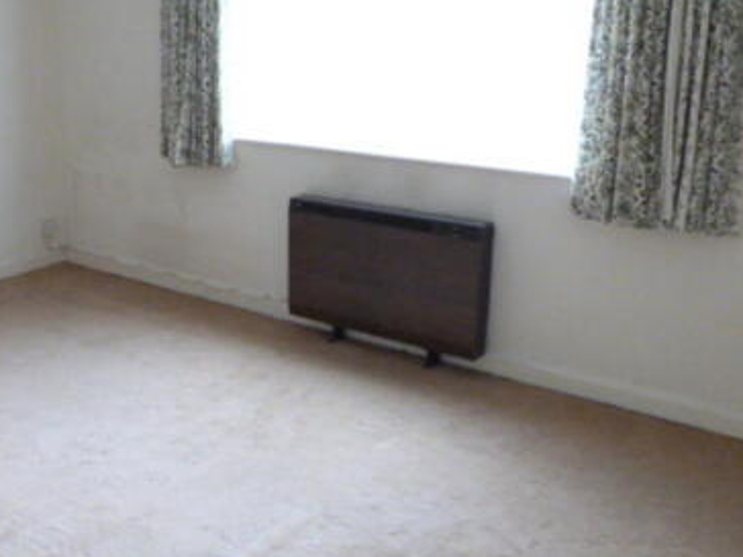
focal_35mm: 40
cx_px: 248
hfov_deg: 46.1
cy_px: 244
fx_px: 859
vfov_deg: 35.9
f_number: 2.8
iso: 800
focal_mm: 4.5
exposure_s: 1/100
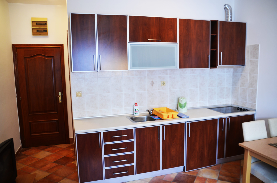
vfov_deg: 47.7
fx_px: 207
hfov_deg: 67.5
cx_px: 138
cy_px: 92
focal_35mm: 27
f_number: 3.5
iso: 125
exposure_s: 1/13
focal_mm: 18
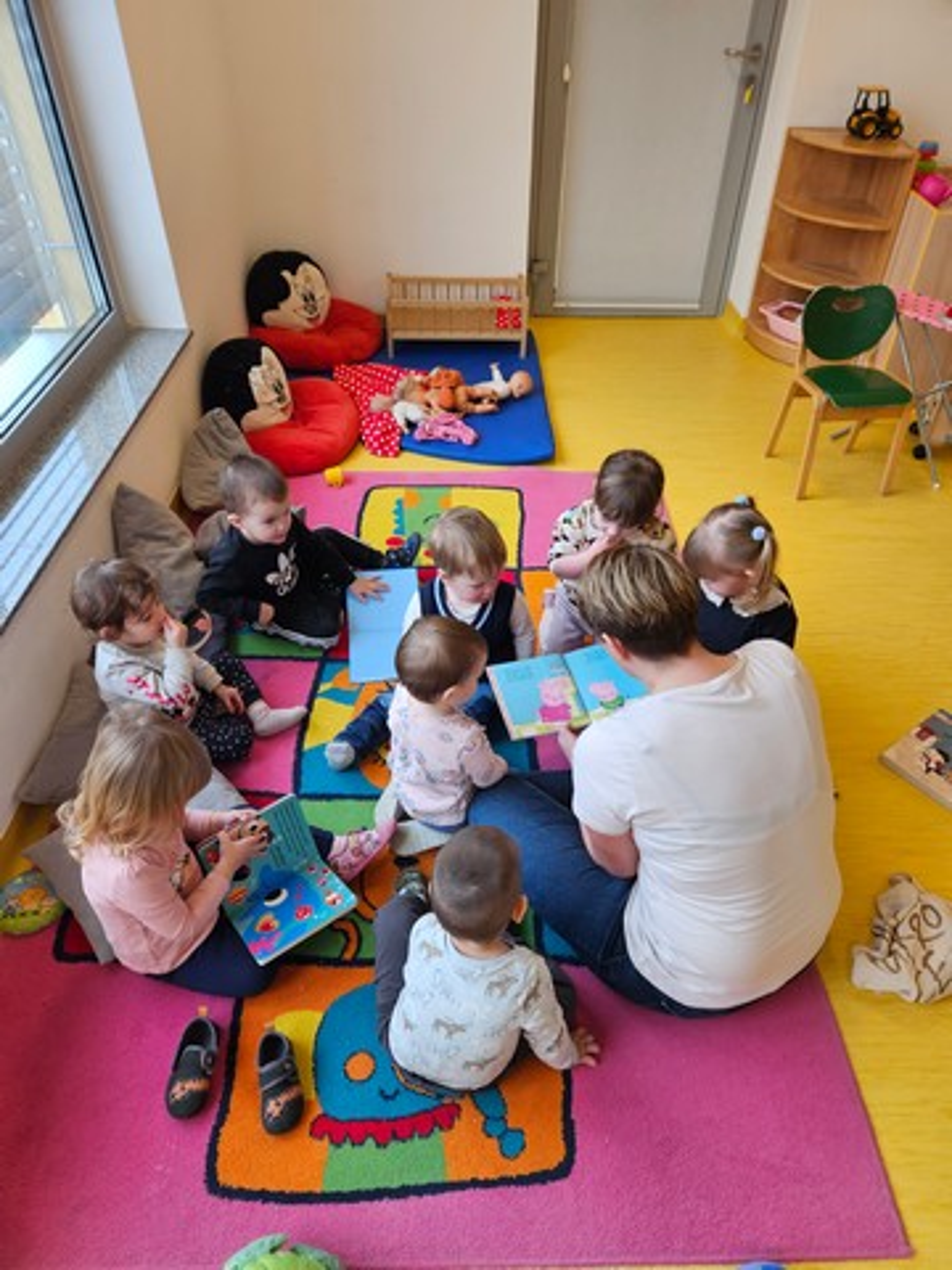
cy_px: 635
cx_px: 476
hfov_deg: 58.9
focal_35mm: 23
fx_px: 843
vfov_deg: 73.9
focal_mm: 5.4
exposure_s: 1/100
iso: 64
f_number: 1.8
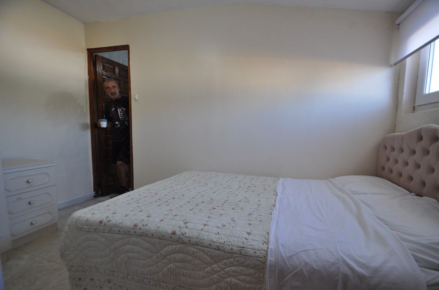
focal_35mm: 15
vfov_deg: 77.0
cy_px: 145
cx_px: 220
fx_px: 182
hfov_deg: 100.5
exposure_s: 1/80
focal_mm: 10
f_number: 4.5
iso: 400
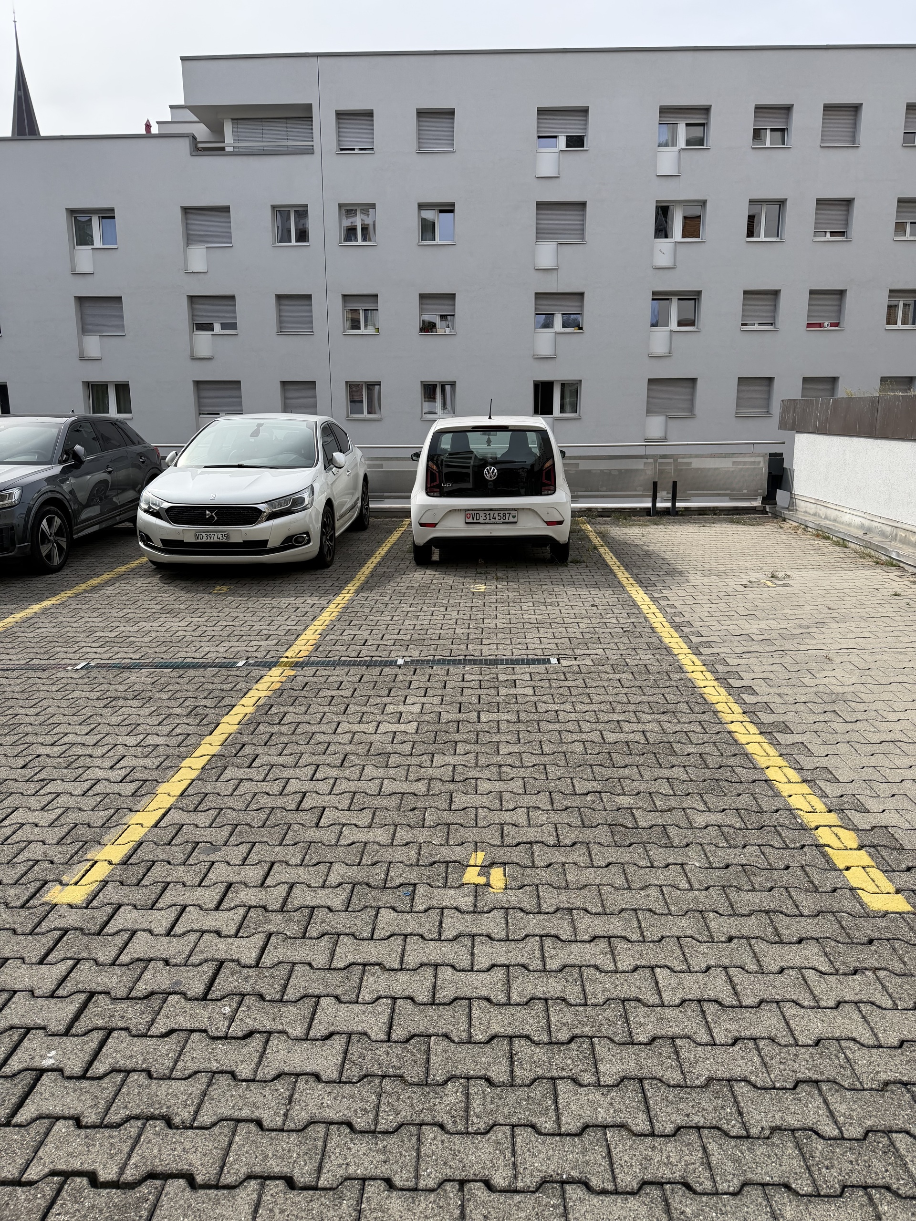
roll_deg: -0.9
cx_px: 458
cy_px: 610
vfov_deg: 71.6
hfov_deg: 56.8
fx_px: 847
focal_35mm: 24
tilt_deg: -11.8
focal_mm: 6.76
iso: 100
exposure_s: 1/4405
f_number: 1.78
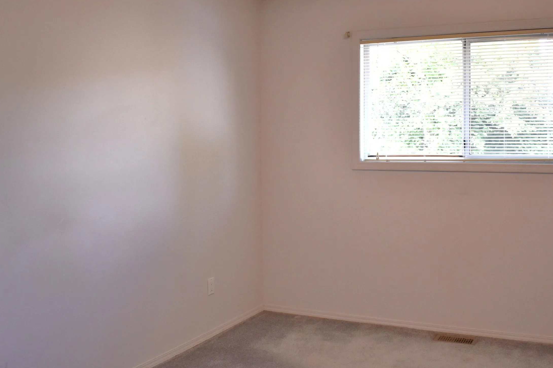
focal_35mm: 38
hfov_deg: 50.3
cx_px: 341
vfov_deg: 35.0
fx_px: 584
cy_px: 171
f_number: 3.5
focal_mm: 18
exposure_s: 1/250
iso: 800
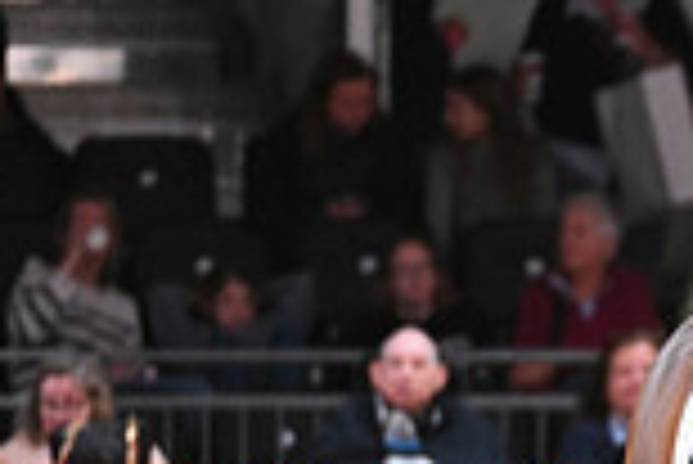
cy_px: 318
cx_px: 1282
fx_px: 29094
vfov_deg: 0.9
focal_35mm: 1510
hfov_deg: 1.4
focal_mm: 400
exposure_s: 1/640
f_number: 4
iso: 6400
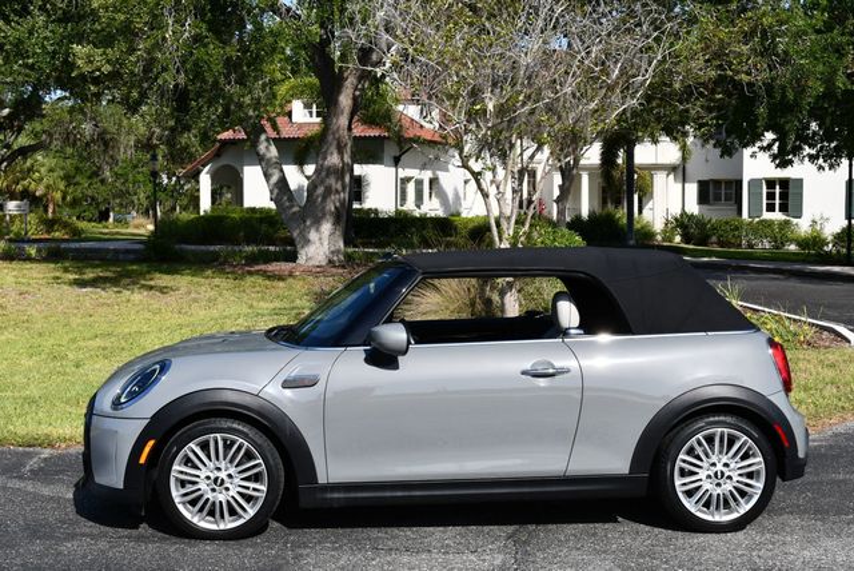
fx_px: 1235
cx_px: 427
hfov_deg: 38.2
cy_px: 286
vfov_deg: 26.0
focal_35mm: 52
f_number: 8
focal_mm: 26
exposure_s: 1/250
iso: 110
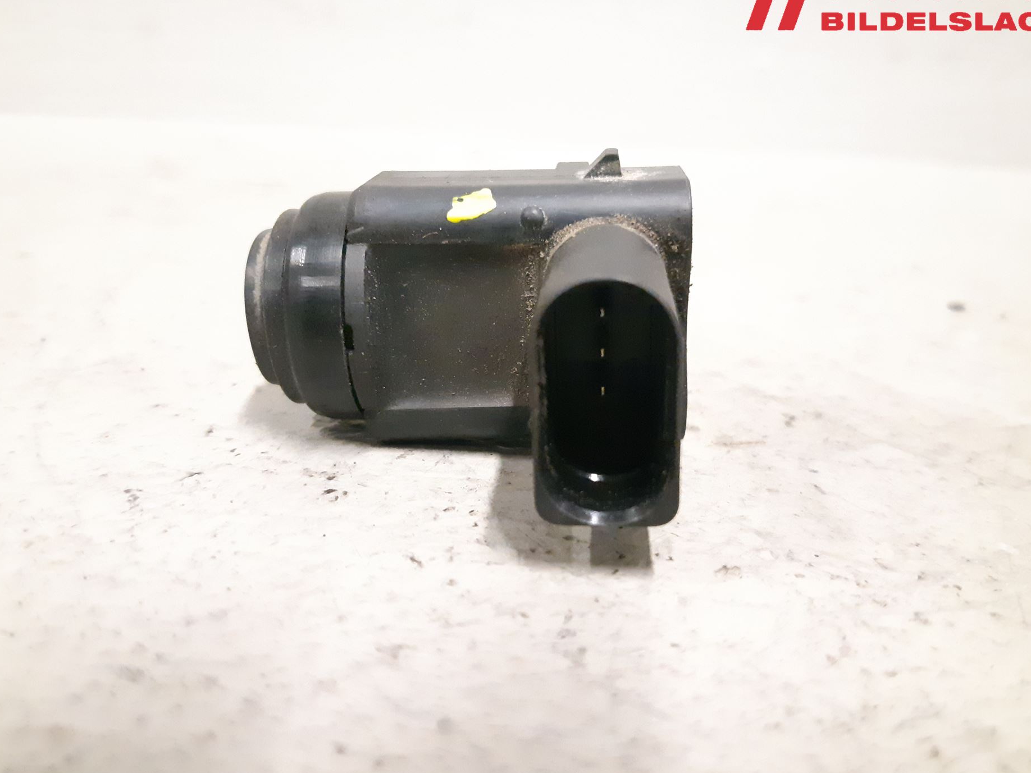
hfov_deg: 61.7
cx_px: 516
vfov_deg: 48.2
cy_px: 367
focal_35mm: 29
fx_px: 864
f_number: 1.7
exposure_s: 1/100
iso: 800
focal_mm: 3.93
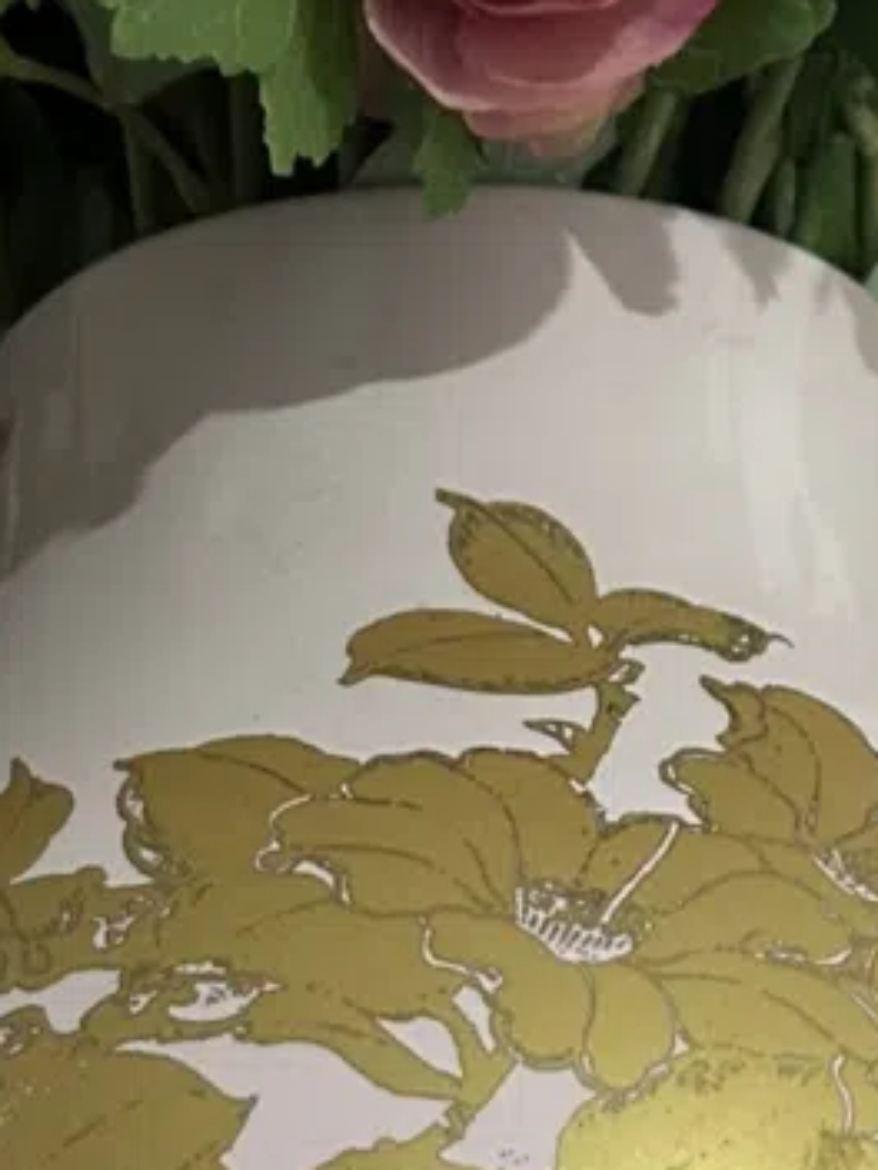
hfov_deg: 15.9
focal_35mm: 93
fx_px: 3145
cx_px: 529
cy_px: 577
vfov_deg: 21.1
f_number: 1.78
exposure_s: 1/50
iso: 800
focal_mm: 6.86
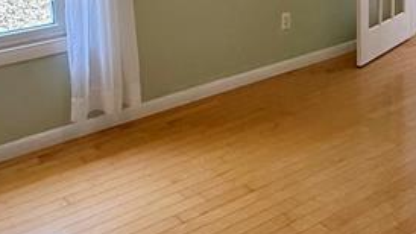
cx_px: 345
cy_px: -74
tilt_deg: -6.7
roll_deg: +0.1
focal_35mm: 57
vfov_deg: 19.4
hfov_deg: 35.2
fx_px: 629
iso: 200
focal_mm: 2.22
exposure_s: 1/120
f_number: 2.2
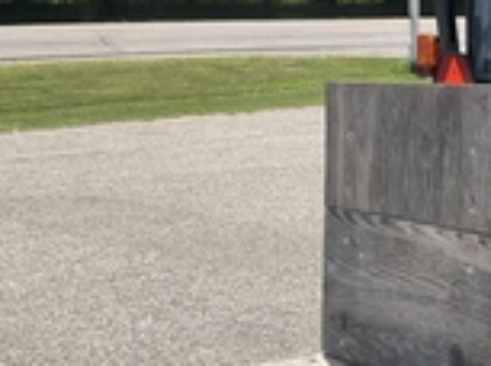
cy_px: 202
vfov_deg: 19.3
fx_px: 1075
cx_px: 539
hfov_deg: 24.1
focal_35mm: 76
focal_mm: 3
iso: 25
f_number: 1.8
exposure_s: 1/1675
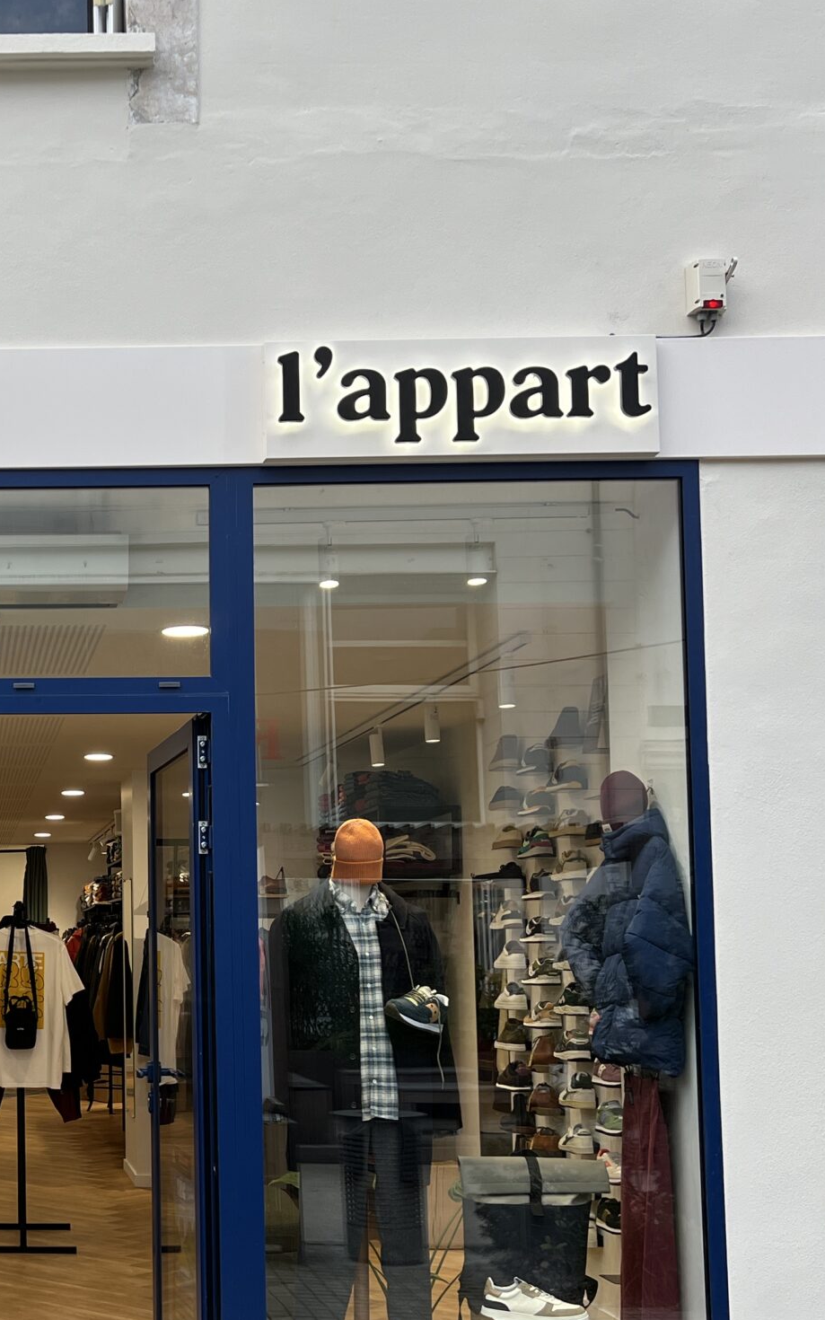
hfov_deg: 25.4
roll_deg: +0.1
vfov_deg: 41.6
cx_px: -27
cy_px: 800
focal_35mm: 48
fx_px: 1726
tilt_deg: +4.8
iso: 50
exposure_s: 1/381
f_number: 1.5
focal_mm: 5.7
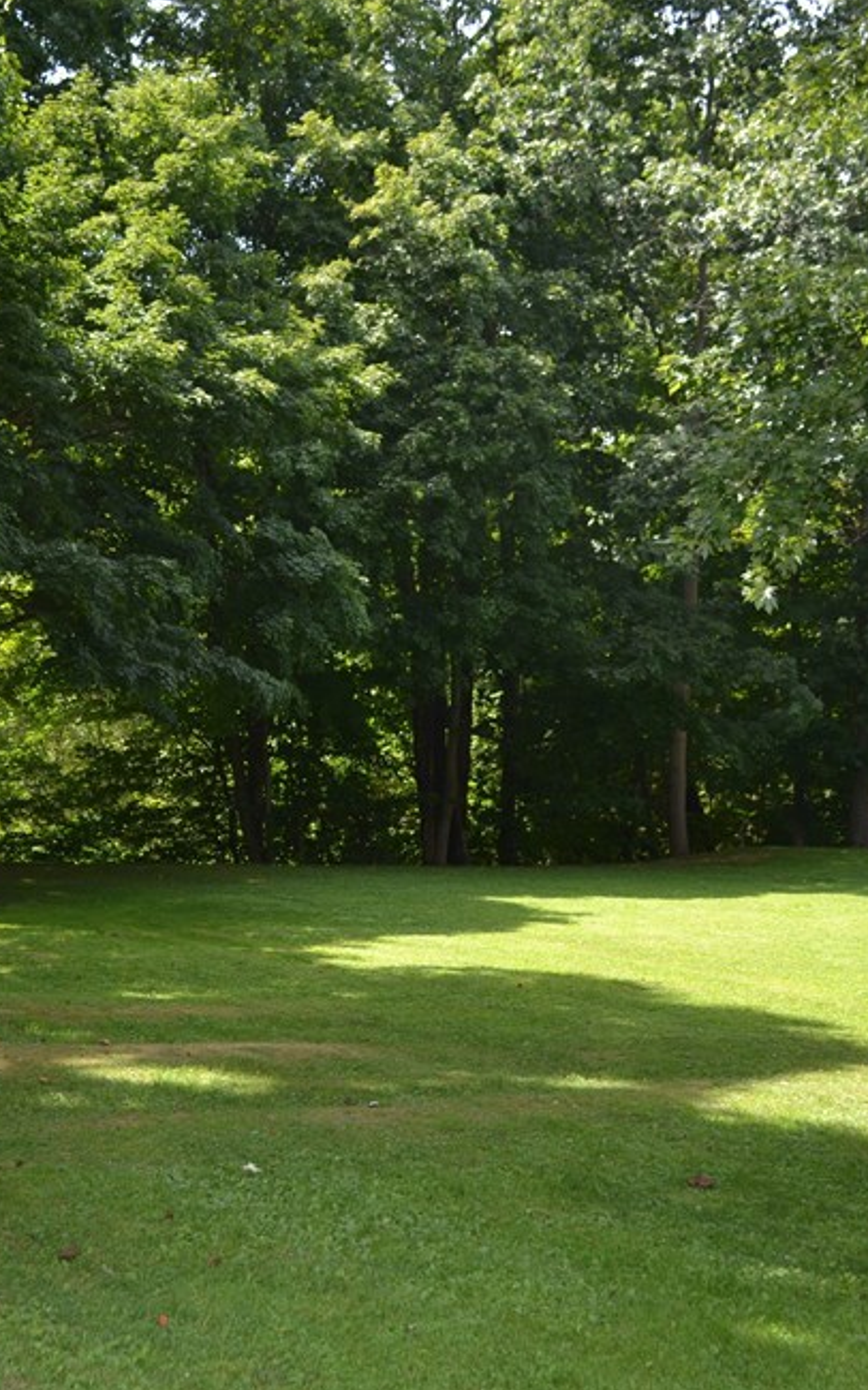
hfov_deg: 27.7
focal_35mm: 46
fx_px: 1742
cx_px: 239
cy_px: 740
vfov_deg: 43.5
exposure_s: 1/200
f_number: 4
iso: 100
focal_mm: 18
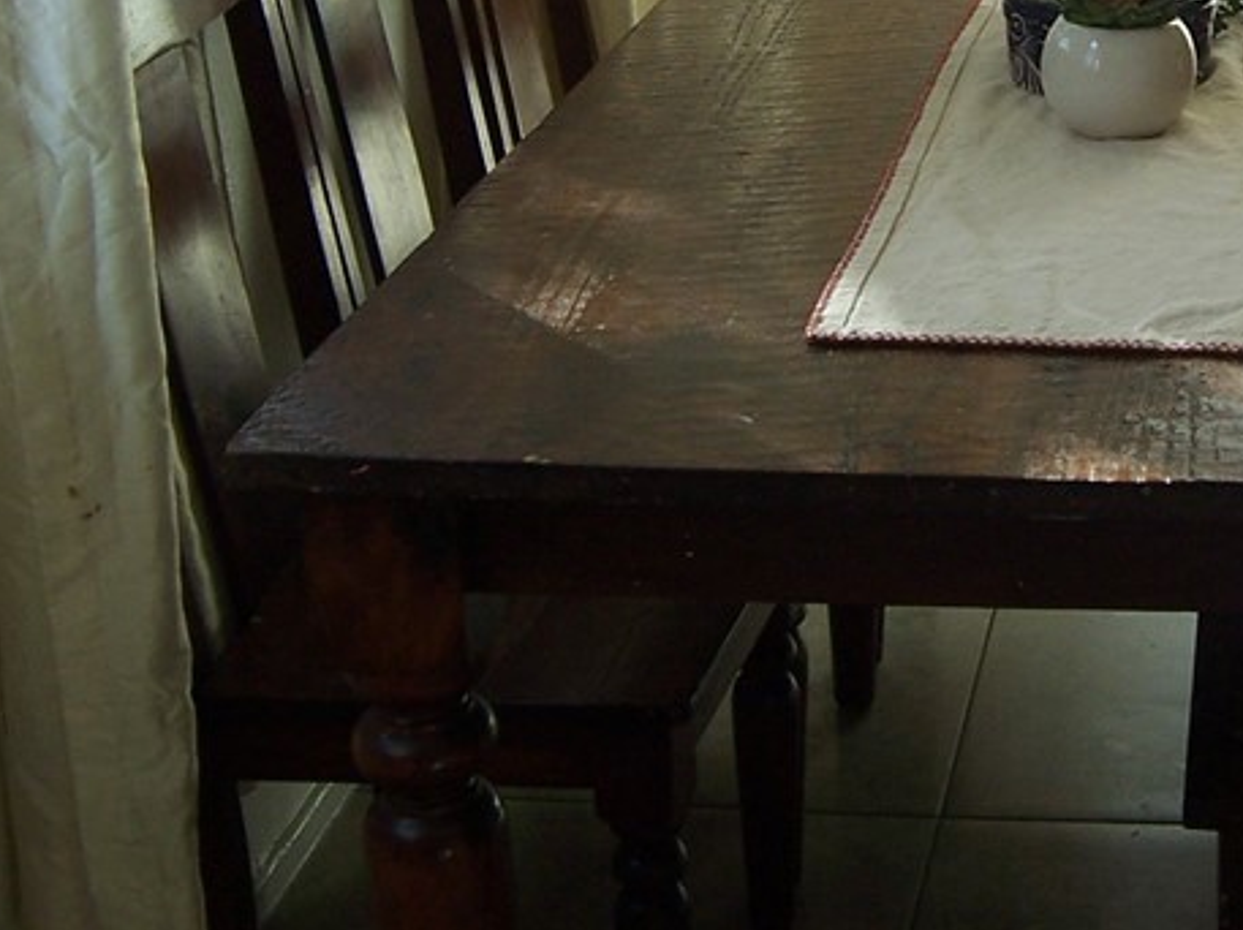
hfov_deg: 25.7
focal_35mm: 74
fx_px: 2655
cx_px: 1044
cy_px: 82
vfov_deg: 19.5
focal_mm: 5.5
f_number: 3.4
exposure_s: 1/60
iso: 80
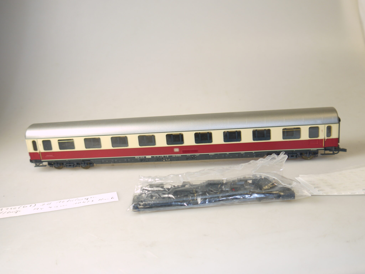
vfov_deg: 36.8
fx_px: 411
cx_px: 182
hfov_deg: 47.9
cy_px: 137
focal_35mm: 39
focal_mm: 14
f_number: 3.5
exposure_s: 1/100
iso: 100
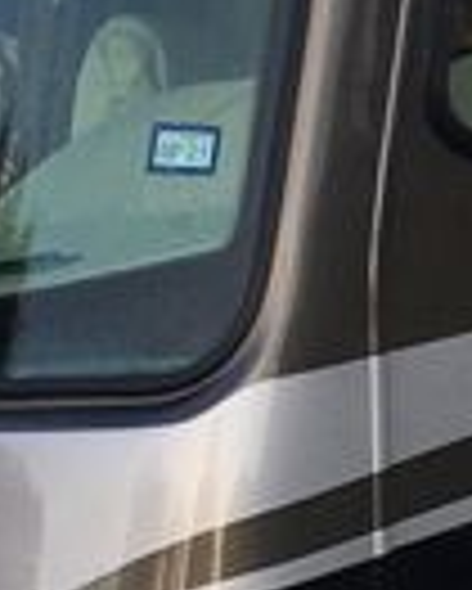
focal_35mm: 221
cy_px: 194
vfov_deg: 8.7
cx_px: 1277
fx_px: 3855
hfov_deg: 6.5
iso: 25
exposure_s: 1/538
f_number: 2.2
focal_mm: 4.15
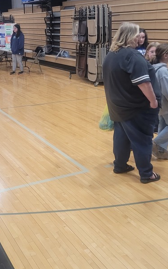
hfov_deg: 27.3
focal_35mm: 47
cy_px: 113
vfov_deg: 42.5
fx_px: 344
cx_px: 65
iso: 250
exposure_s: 1/120
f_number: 1.8
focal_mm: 5.4
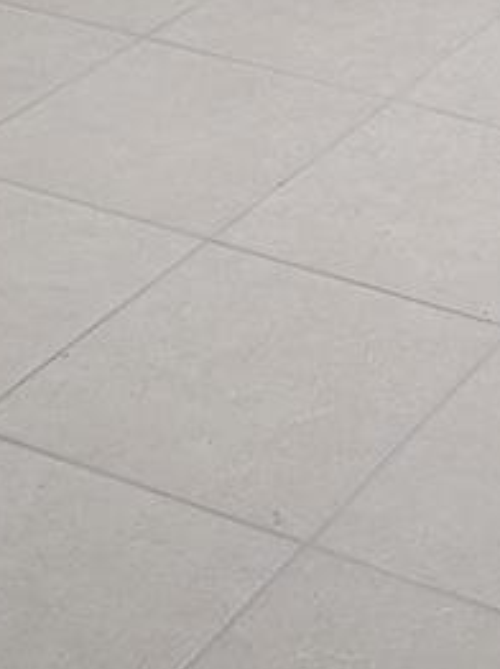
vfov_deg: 15.2
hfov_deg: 12.6
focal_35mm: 110
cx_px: 788
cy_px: -577
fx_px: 2122
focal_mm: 4.53
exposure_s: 1/120
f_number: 1.7
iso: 245
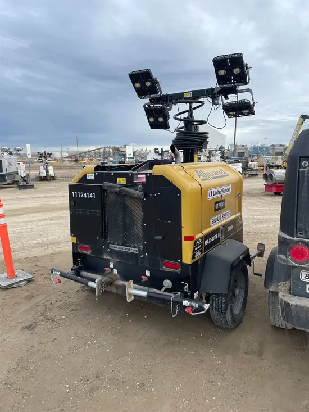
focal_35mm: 26
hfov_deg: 53.1
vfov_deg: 67.3
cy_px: 206
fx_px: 309
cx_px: 154
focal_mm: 4.2
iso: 32
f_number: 1.6
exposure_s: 1/1453
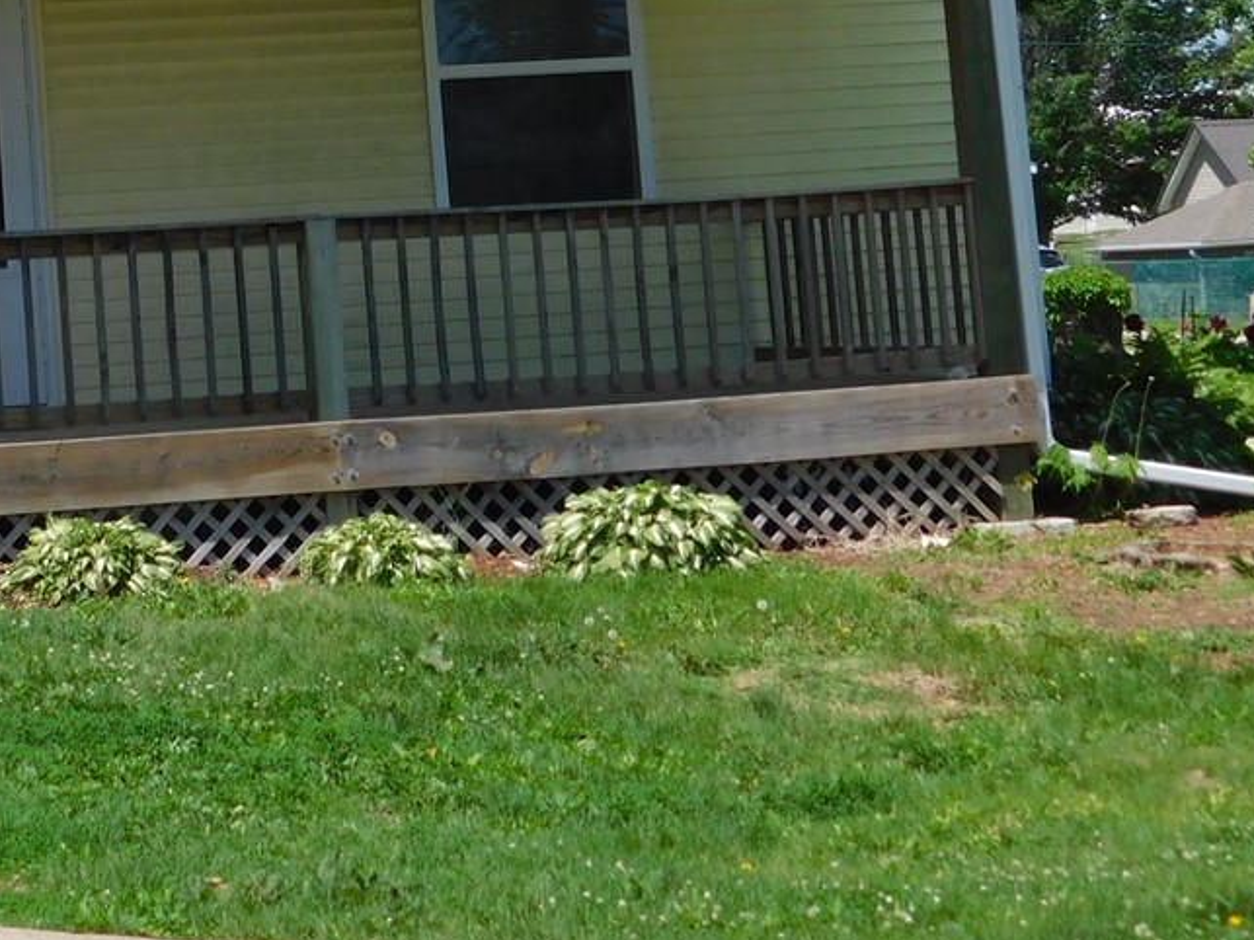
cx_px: -109
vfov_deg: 12.9
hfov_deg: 17.0
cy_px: -156
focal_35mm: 112
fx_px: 4057
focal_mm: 8
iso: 125
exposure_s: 1/1000
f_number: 3.7
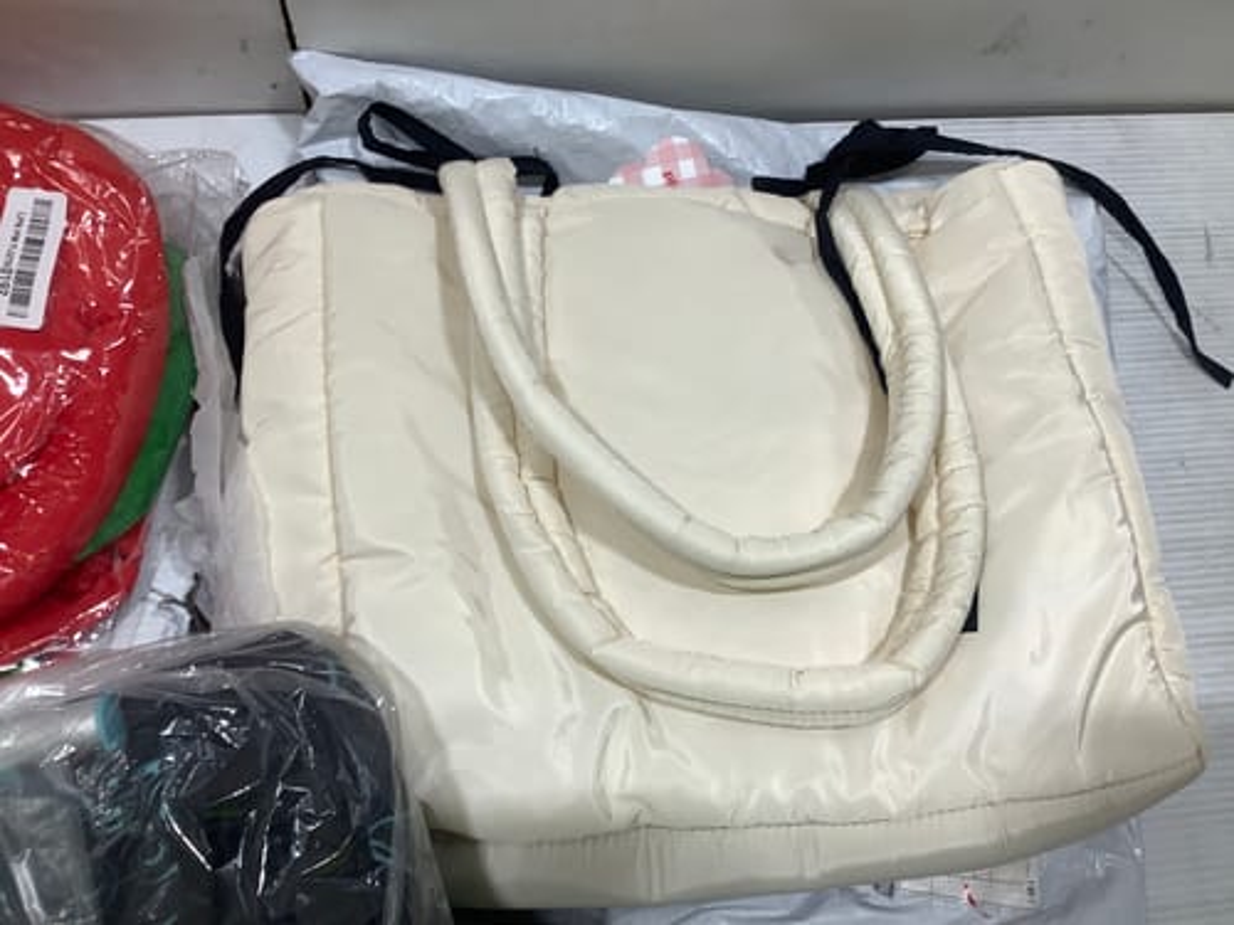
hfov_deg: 58.4
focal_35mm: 31
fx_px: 1105
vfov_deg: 45.4
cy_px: 462
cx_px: 617
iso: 32
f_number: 2.4
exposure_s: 1/100
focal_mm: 3.3
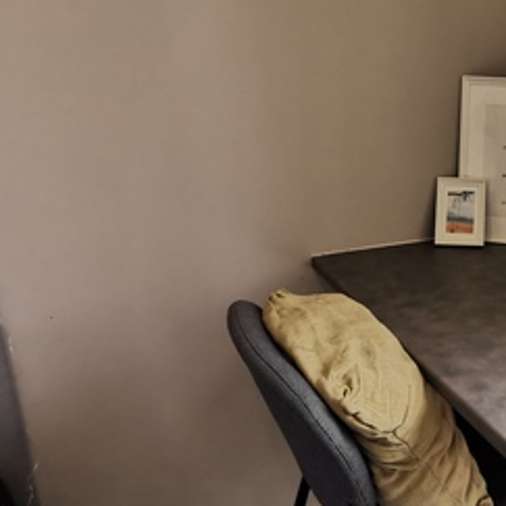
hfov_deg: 40.5
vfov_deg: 49.7
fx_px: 546
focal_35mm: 33
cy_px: 244
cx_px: 553
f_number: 2.2
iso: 125
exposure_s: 1/50
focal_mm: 2.26
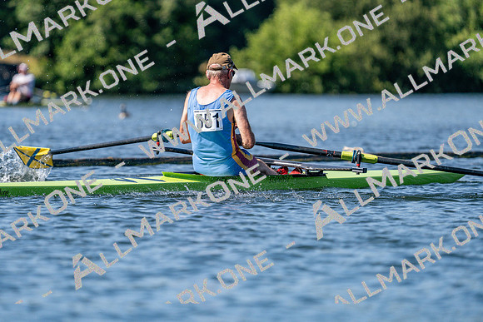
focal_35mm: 437
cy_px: 161
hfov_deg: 4.7
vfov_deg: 3.1
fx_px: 5864
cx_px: 242
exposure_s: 1/1600
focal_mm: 437
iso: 320
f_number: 6.3
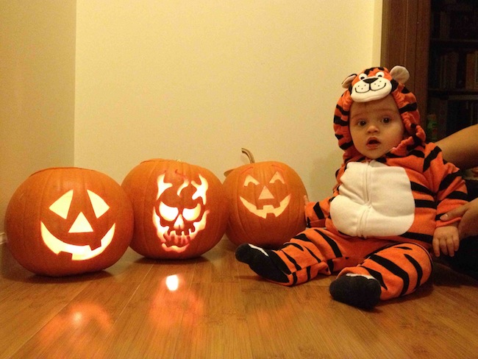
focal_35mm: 35
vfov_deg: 40.7
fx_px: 483
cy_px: 180
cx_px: 239
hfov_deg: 52.6
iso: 800
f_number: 2.4
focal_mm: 4.28
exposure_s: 1/15
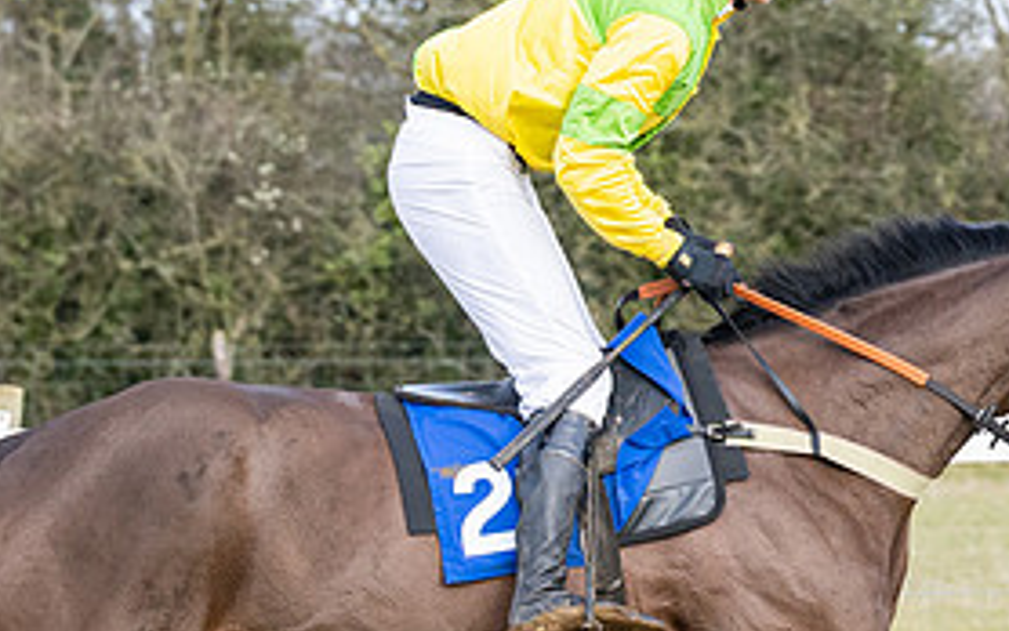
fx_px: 13012
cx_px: 858
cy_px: 664
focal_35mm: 473
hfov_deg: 4.4
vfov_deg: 2.8
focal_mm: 105
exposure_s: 1/800
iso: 400
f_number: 5
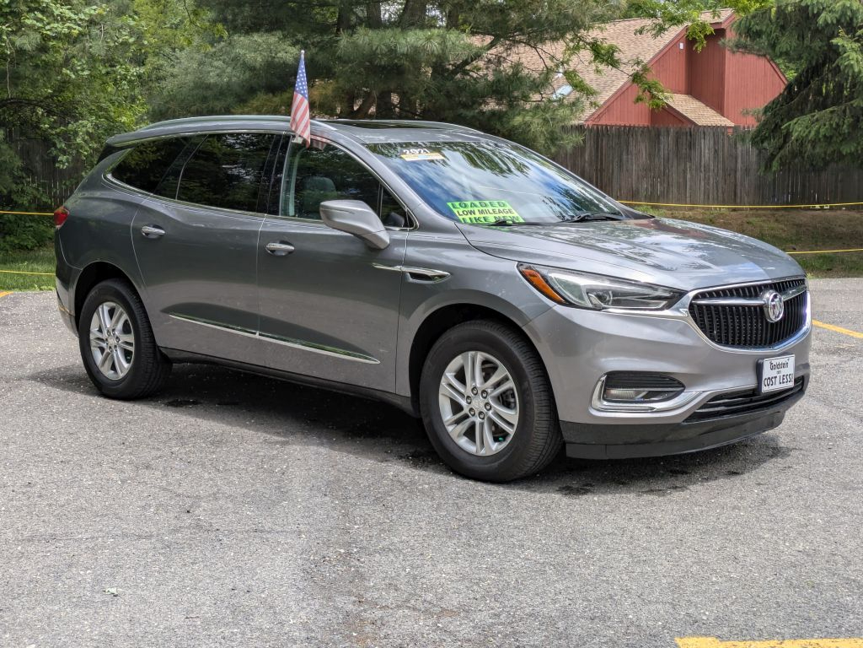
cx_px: 432
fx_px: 1271
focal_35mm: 51
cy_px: 324
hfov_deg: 37.5
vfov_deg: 28.6
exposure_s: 1/1230
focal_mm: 5.43
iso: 44
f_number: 1.89
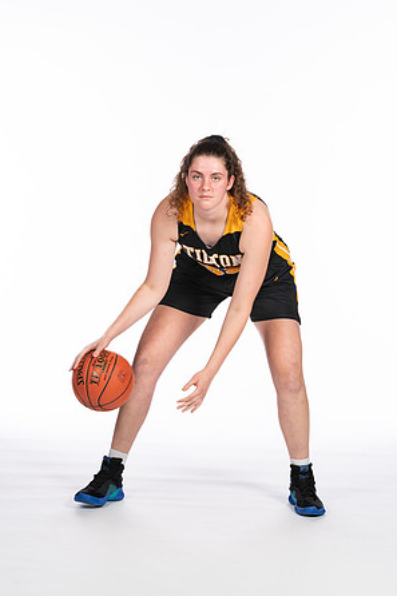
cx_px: 199
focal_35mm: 106
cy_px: 299
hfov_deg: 12.9
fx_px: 1755
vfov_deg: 19.3
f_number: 5
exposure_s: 1/100
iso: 100
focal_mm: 70
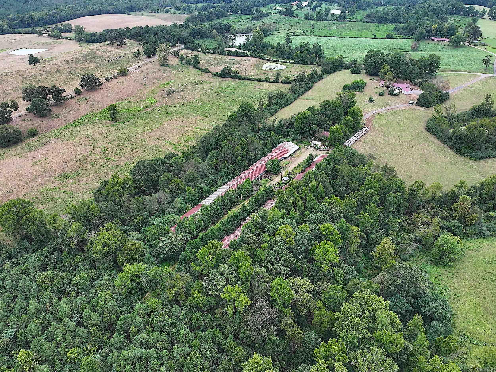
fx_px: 344
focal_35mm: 24
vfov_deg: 56.8
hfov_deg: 71.6
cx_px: 248
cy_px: 186
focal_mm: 12.29
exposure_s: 1/320
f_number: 2.8
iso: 100
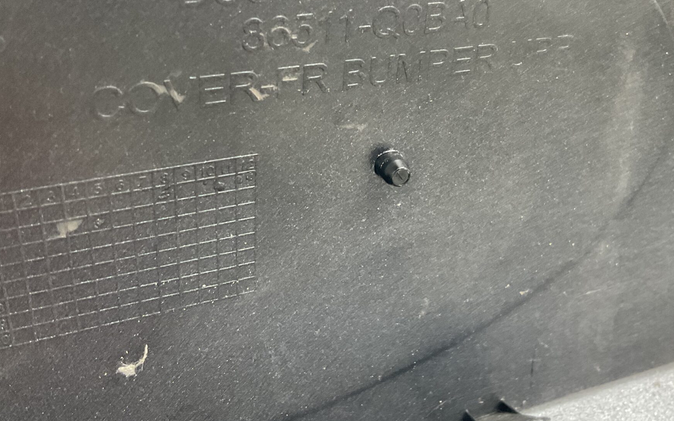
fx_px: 827
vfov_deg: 28.5
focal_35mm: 45
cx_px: 395
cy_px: 154
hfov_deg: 44.2
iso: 250
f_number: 1.8
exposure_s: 1/50
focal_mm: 3
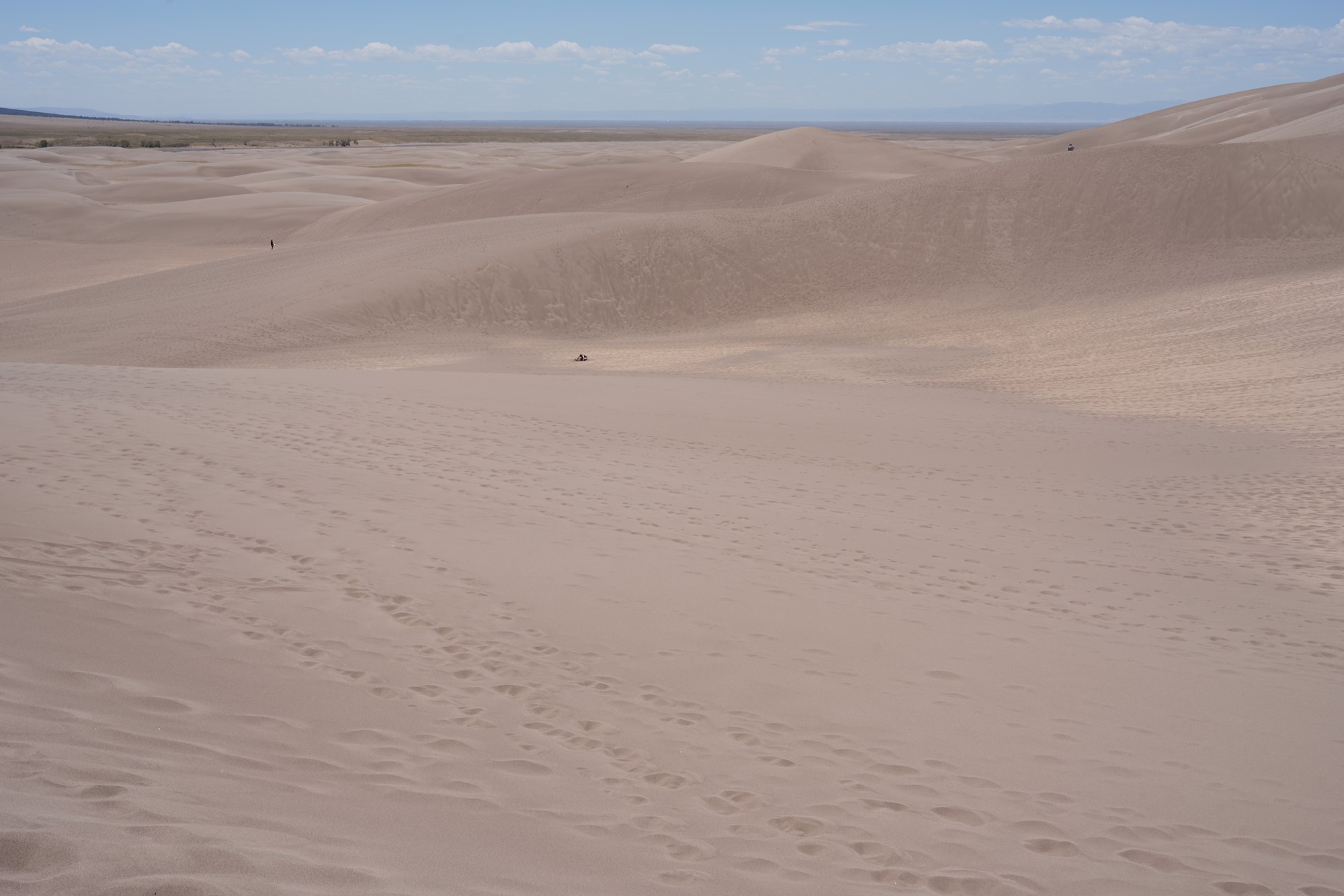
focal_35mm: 37
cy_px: 448
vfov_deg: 36.0
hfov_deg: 51.9
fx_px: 1381
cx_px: 672
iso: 80
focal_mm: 37
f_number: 13
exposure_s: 1/160
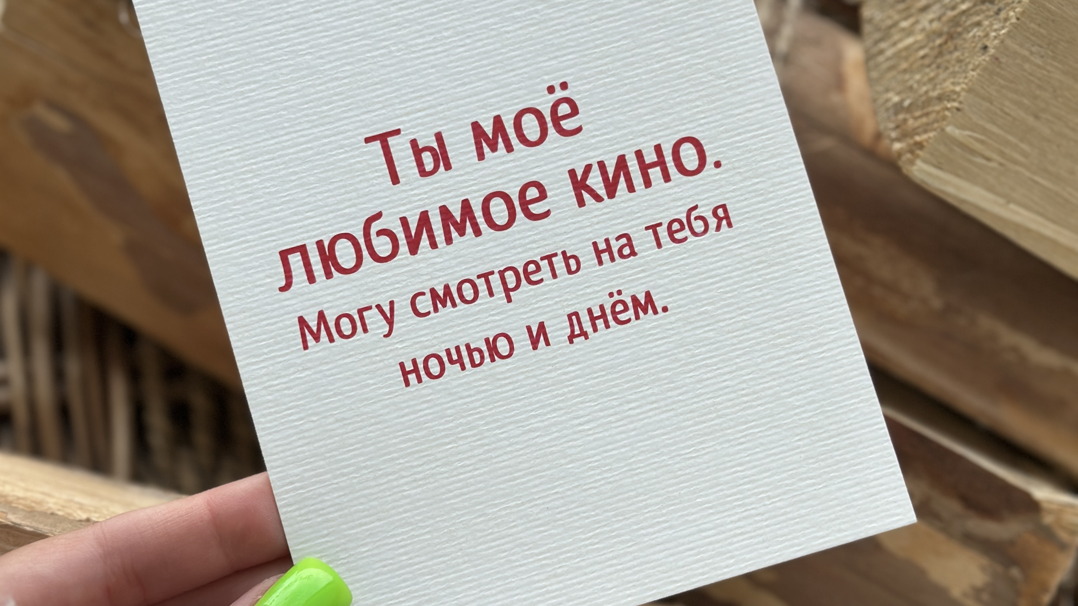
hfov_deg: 30.2
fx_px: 2001
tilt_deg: -59.5
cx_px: 537
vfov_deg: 17.2
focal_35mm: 70
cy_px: 286
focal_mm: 6.86
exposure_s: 1/745
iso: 80
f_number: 1.78
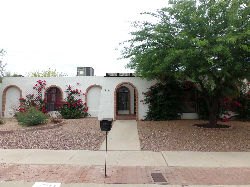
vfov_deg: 53.1
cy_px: 94
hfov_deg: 67.3
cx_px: 125
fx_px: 188
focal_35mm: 26
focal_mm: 4.7
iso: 100
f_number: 7.52
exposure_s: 1/240
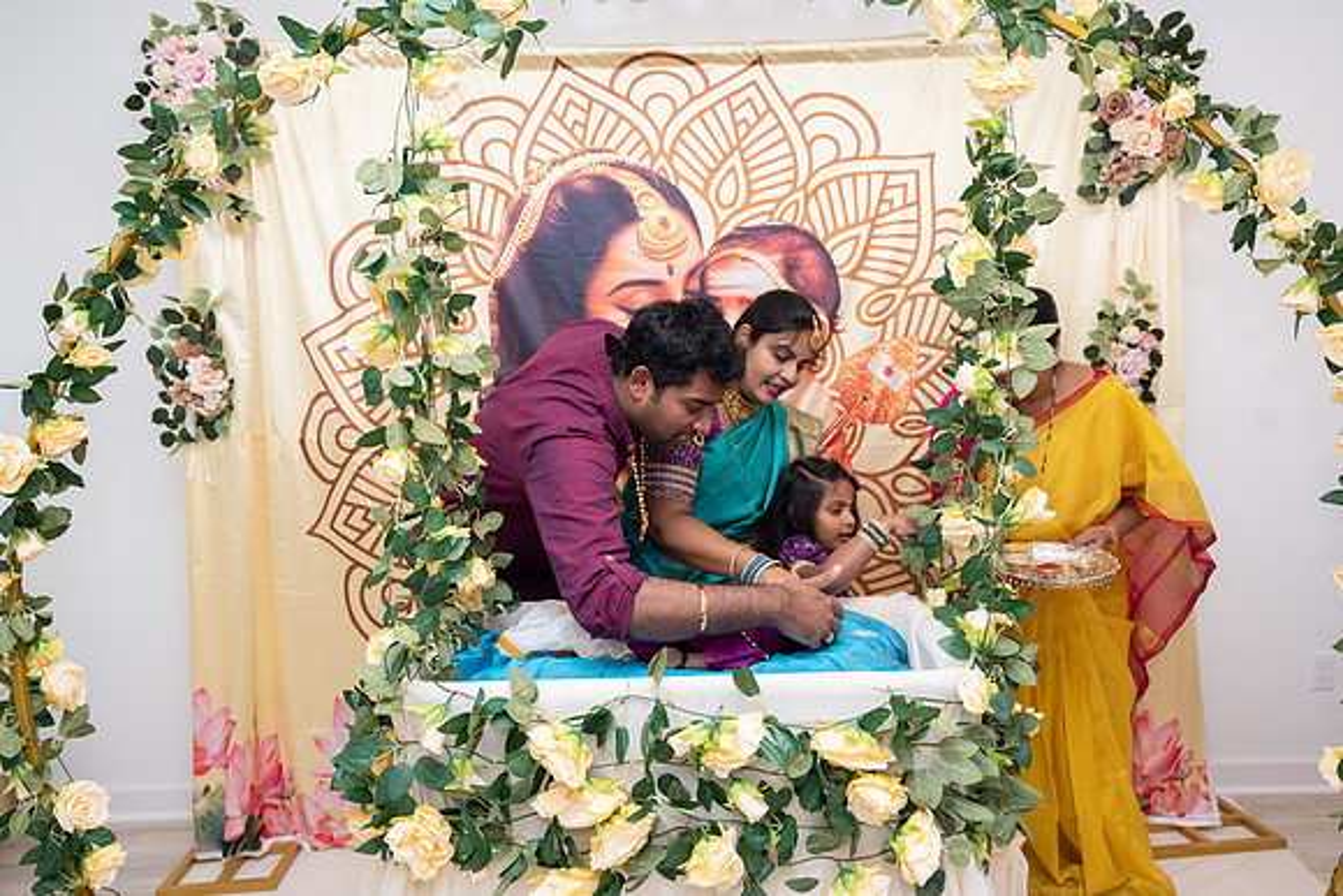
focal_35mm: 26
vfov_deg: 50.4
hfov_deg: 70.4
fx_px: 951
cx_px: 672
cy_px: 448
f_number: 3.5
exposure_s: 1/200
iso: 500
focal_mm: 25.5
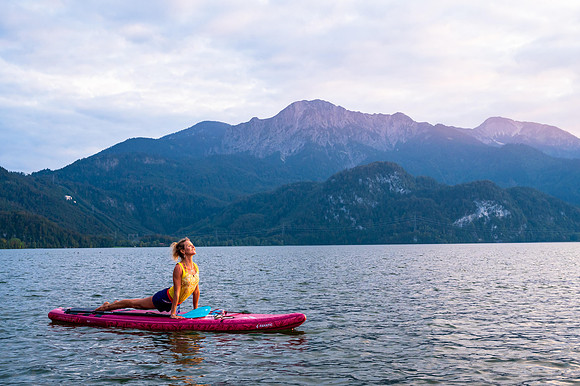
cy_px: 193
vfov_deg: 30.5
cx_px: 290
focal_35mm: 44
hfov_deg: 44.5
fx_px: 708
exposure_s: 1/160
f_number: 8
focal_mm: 44
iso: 640
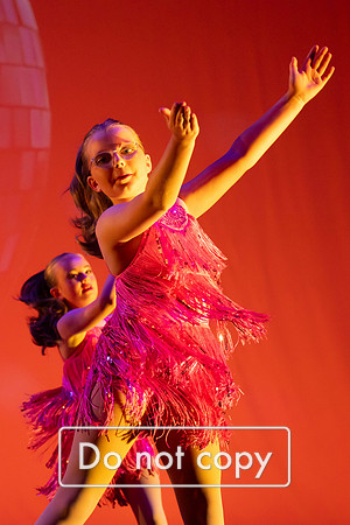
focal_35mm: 161
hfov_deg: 8.5
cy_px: 262
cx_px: 101
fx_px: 2341
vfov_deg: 12.8
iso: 4000
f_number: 5.6
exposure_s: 1/500
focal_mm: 107
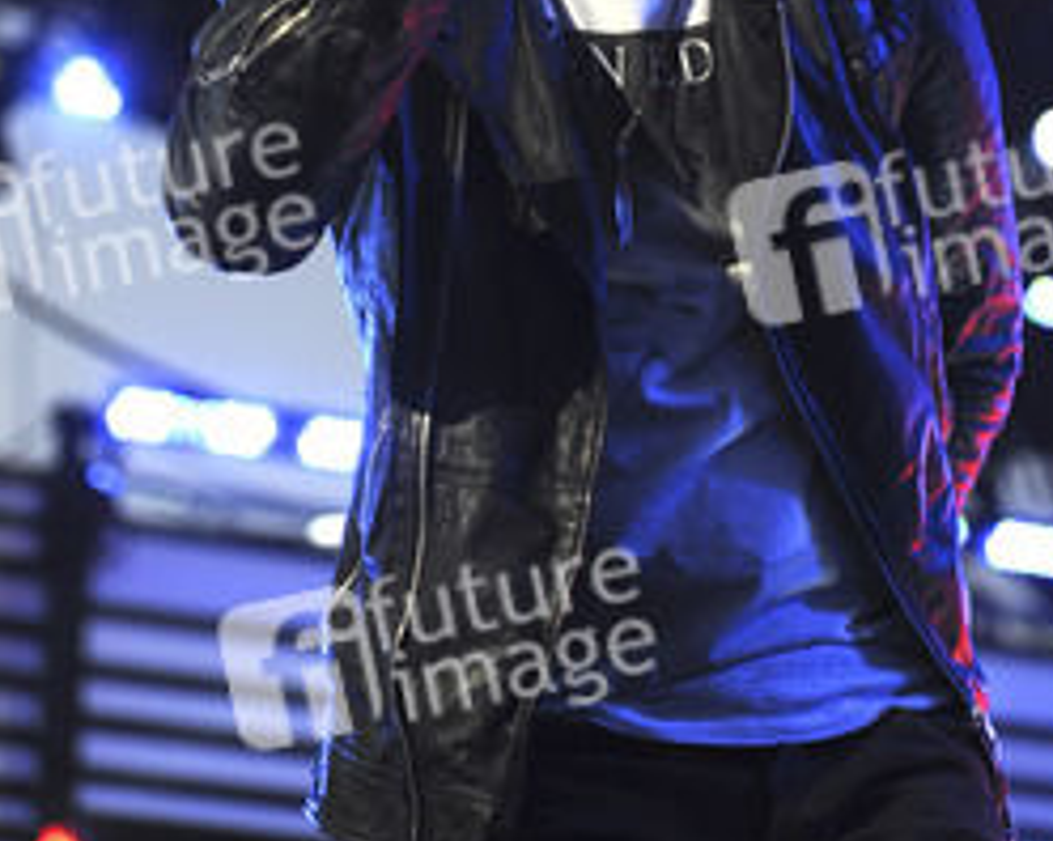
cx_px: 563
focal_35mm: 106
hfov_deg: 18.1
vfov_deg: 14.3
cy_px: 13
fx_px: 3301
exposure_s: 1/400
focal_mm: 70
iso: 1250
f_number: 2.8
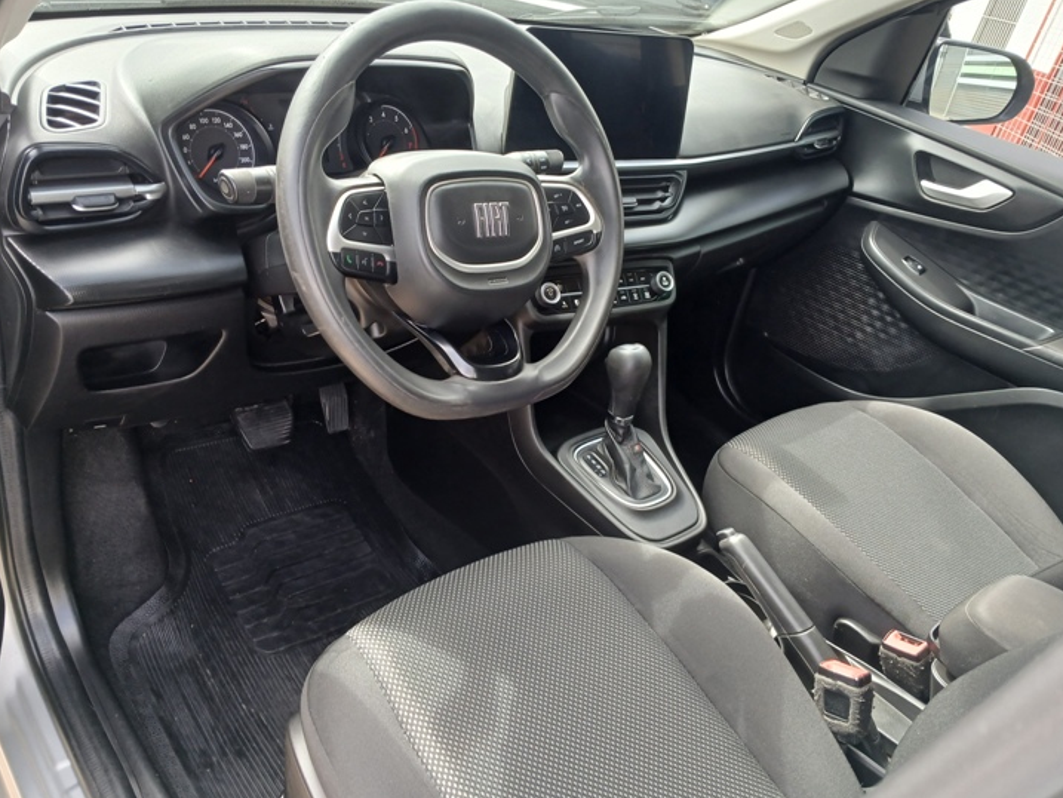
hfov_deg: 61.6
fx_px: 891
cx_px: 522
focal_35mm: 29
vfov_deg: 48.2
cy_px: 383
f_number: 1.8
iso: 64
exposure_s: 1/60
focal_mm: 3.98
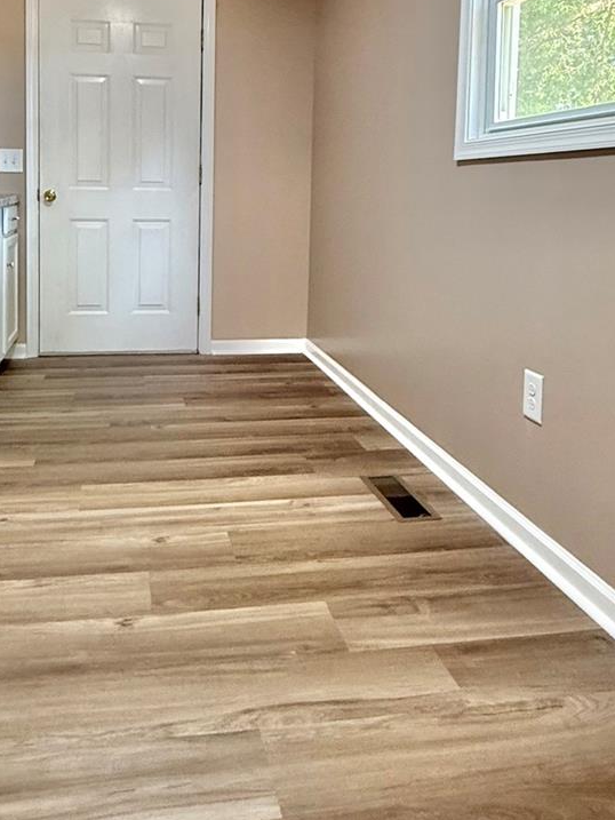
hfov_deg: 46.2
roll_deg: -1.3
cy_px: 238
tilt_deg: -3.5
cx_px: 215
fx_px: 710
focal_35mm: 30
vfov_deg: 57.8
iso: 320
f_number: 2.2
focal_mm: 2.22
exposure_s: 1/60
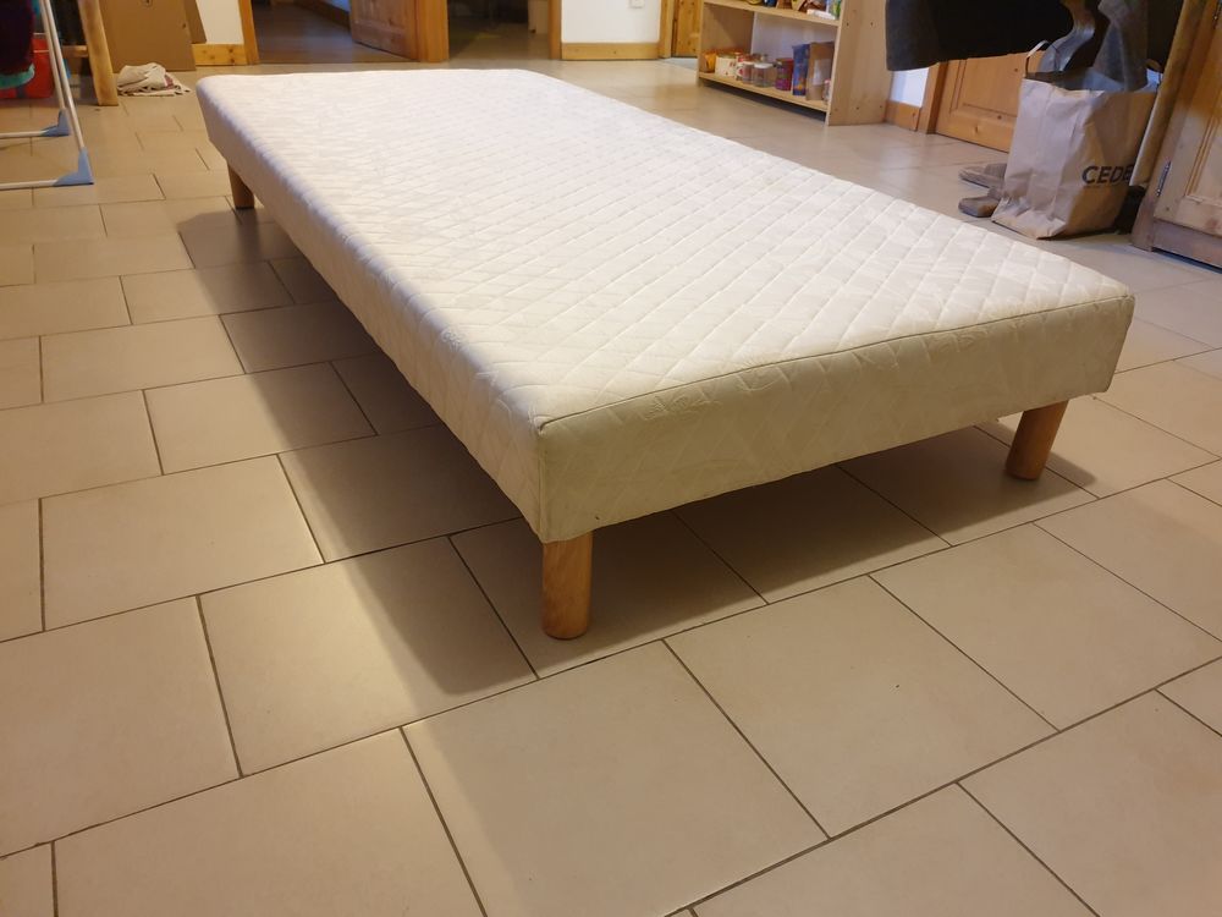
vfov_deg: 53.1
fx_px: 918
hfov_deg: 67.3
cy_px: 458
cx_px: 611
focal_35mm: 26
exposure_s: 1/50
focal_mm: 4.3
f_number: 1.5
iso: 320
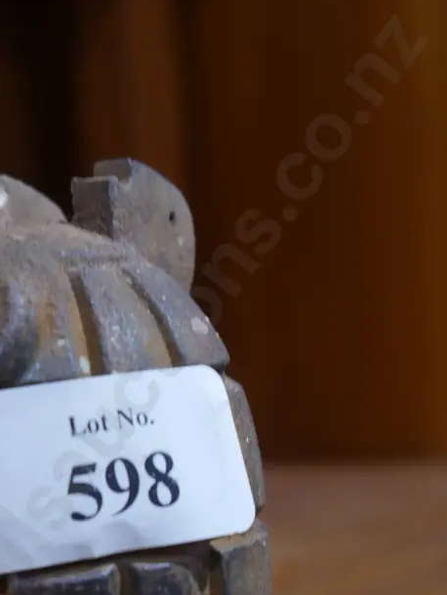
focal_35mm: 94
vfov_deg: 20.7
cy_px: 425
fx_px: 1617
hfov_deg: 15.7
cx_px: 111
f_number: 5.6
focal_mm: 28
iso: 1000
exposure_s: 1/60
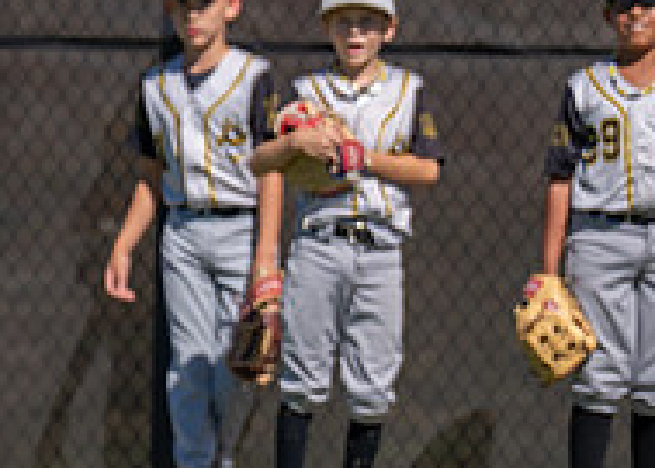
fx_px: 17951
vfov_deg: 1.5
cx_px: -262
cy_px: 212
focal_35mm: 965
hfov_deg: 2.1
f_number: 2.8
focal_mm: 200
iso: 100
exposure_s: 1/2500
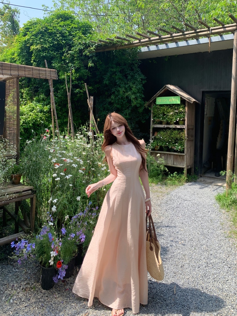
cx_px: 116
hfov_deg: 51.4
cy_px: 154
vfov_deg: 65.3
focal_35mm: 27
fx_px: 246
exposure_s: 1/555
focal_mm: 4.25
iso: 25
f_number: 1.8
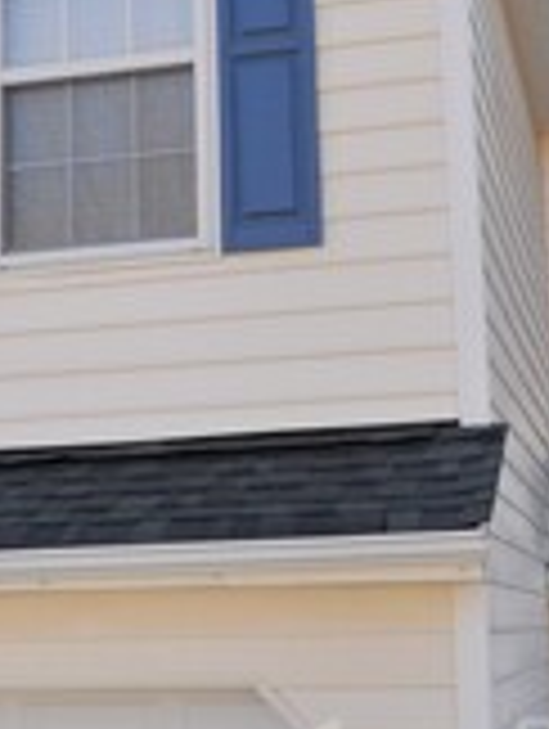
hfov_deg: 20.8
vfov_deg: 27.3
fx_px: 1497
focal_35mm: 71
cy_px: 317
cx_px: 243
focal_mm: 10
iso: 200
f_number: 9
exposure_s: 1/320
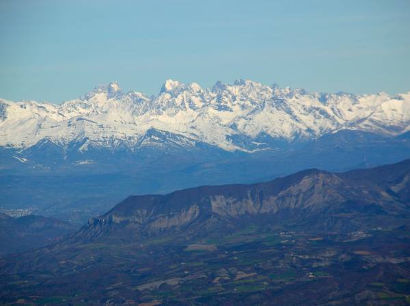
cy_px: 153
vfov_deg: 4.9
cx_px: 205
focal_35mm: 303
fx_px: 3583
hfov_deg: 6.5
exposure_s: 1/1000
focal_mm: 50
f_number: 4.4
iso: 50
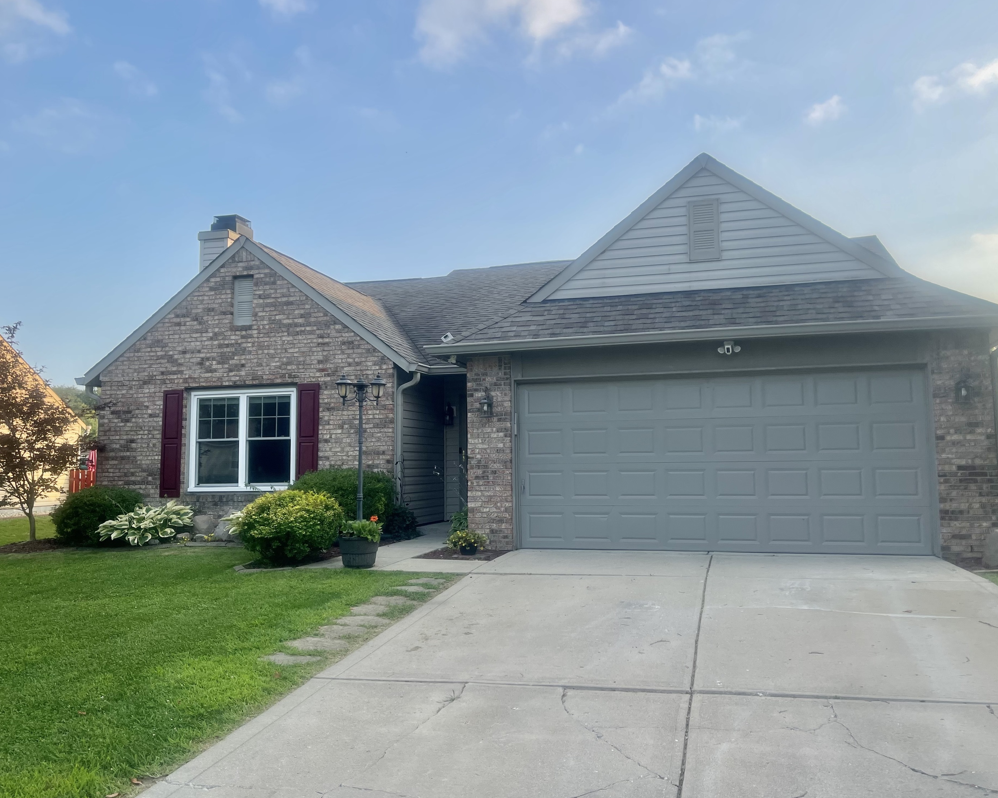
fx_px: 827
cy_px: 388
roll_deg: +0.3
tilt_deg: +5.4
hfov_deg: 62.2
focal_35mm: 28
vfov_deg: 51.5
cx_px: 523
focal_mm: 5.1
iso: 32
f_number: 1.6
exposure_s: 1/1020
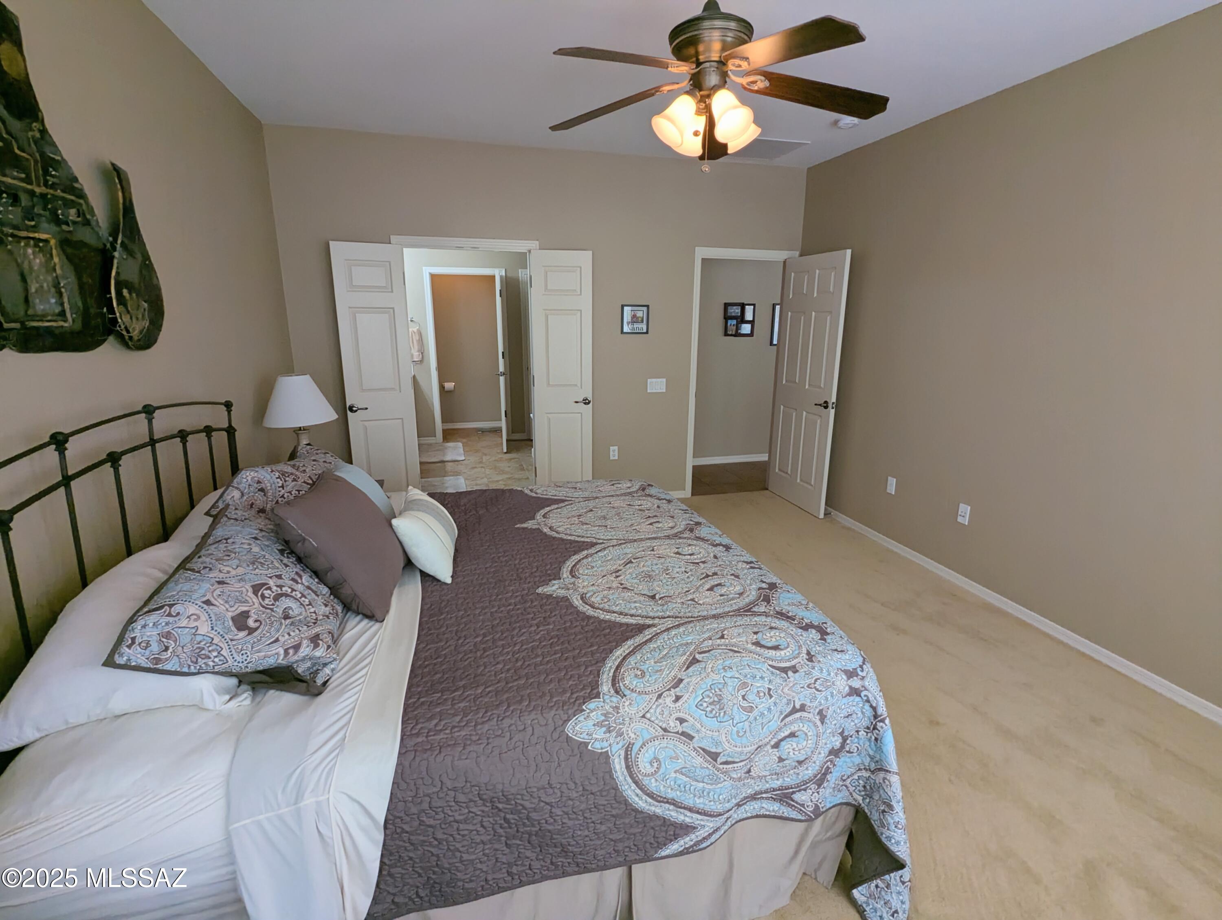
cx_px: 611
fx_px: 566
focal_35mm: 16
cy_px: 460
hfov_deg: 94.4
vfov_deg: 78.2
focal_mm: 2.35
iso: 145
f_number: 2.2
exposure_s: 1/120
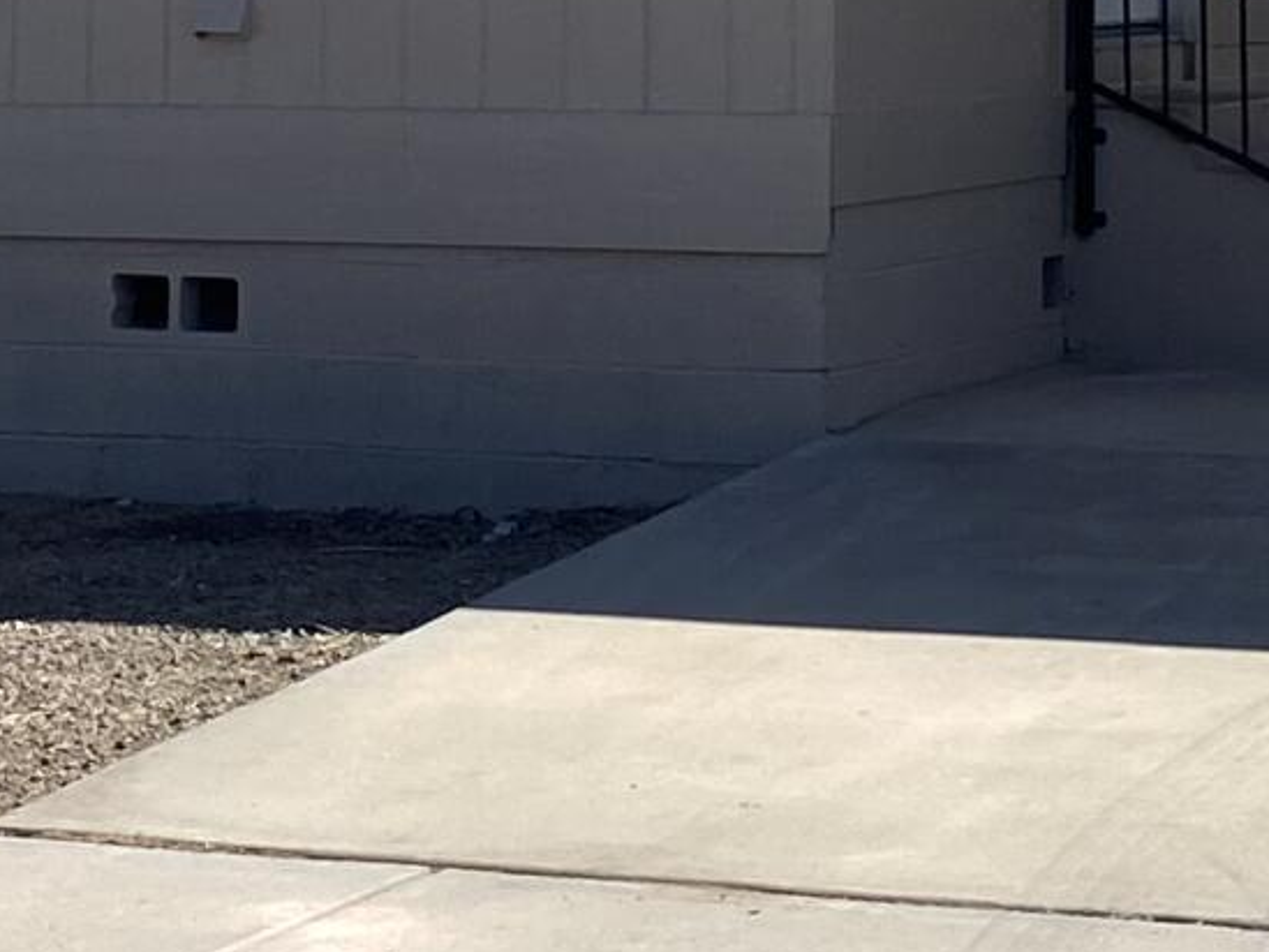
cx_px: 1112
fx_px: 5207
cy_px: -280
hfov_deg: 13.8
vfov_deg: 10.2
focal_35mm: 142
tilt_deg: -1.0
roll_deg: -1.0
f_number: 1.8
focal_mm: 4.25
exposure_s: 1/3731
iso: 32
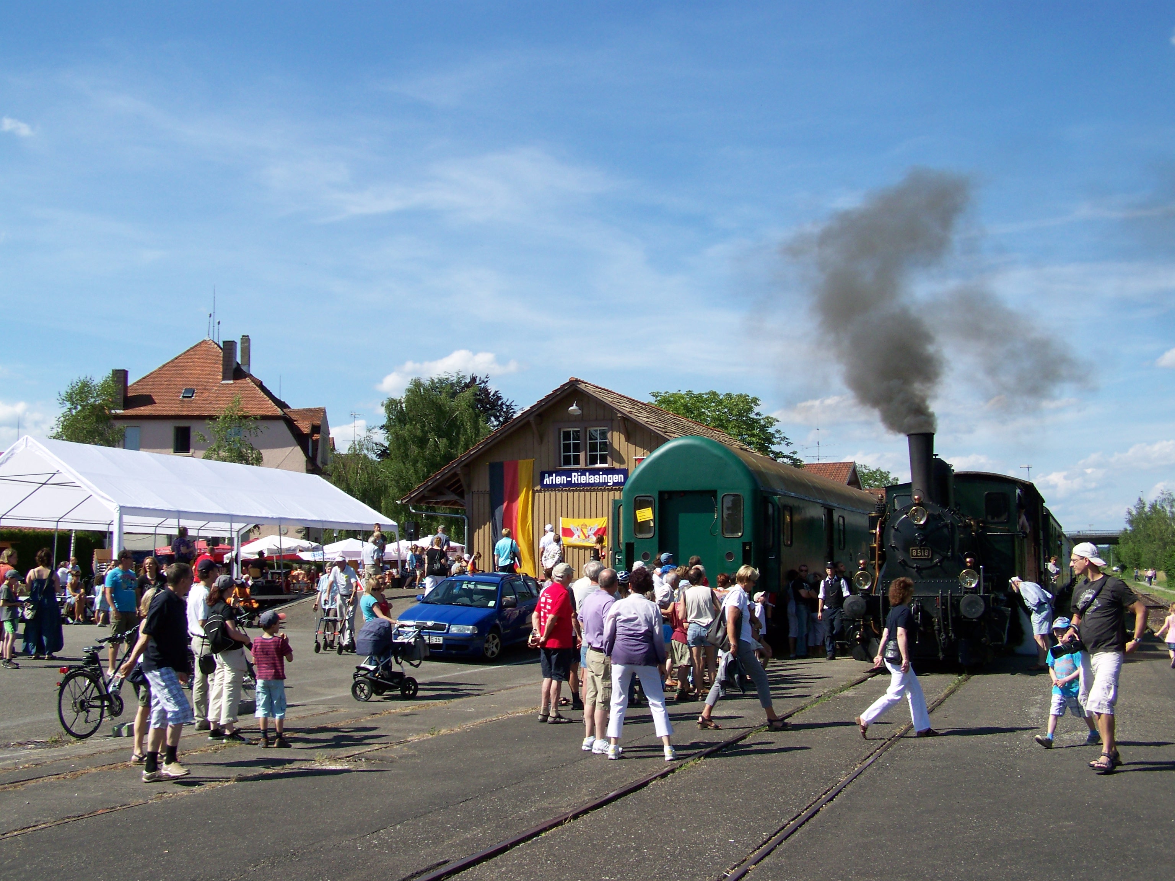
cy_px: 440
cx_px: 588
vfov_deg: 37.7
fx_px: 1290
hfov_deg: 49.0
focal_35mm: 38
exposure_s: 1/500
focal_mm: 6.3
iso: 64
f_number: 4
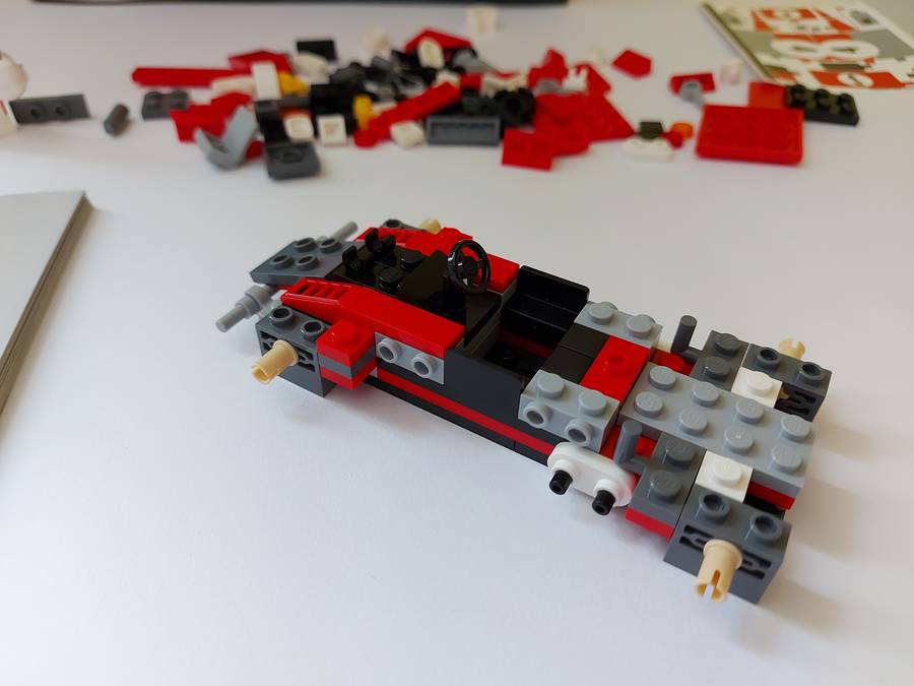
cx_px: 457
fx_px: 634
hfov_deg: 71.6
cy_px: 343
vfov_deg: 56.8
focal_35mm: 24
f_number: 1.8
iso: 200
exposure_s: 1/33
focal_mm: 5.23
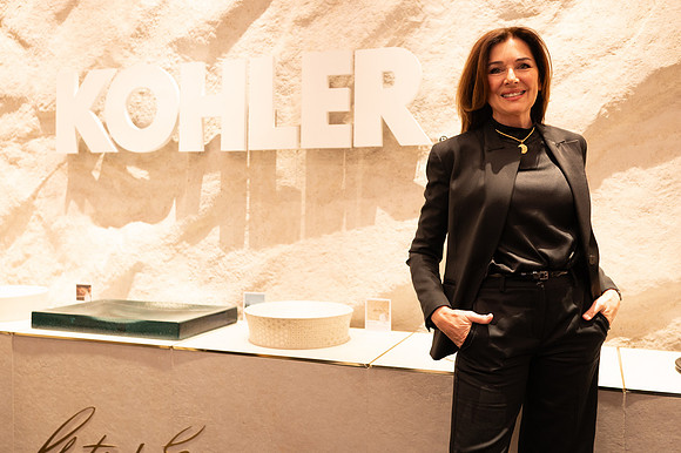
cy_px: 226
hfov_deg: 54.5
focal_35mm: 35
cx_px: 340
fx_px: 662
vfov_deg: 37.8
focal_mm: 35
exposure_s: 1/200
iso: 1600
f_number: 3.5
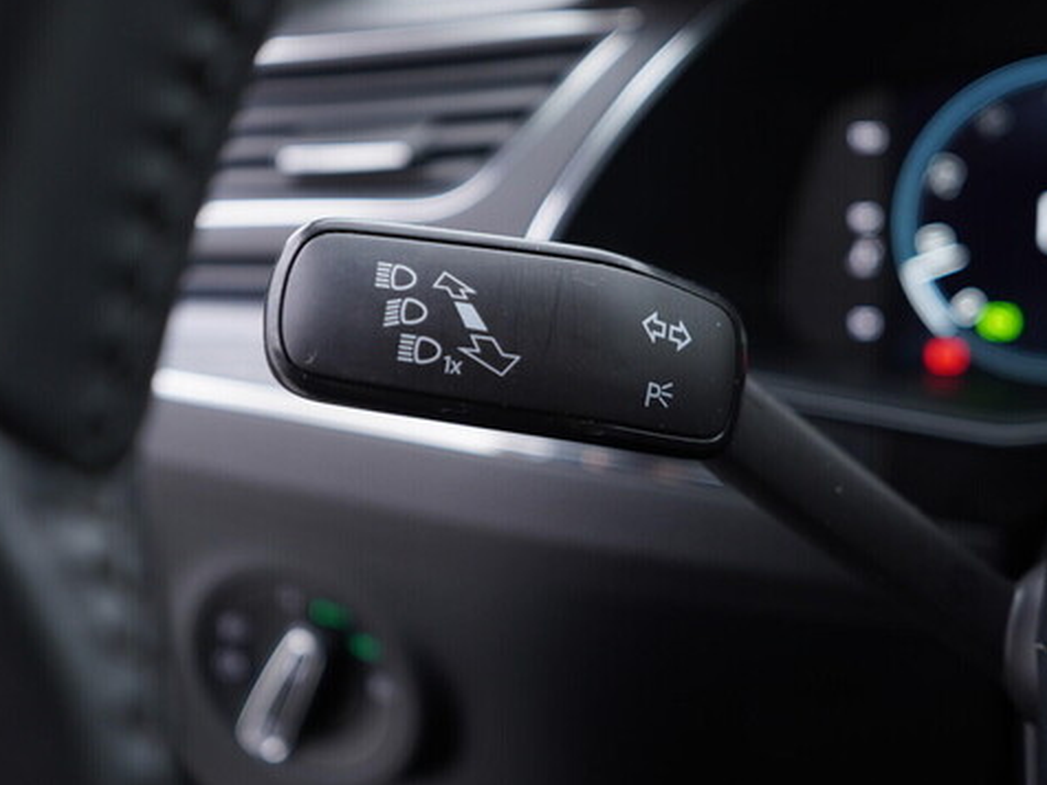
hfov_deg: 46.8
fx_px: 1210
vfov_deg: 36.0
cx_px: 554
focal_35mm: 40
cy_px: 390
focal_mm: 24
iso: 160
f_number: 2.8
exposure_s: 1/40
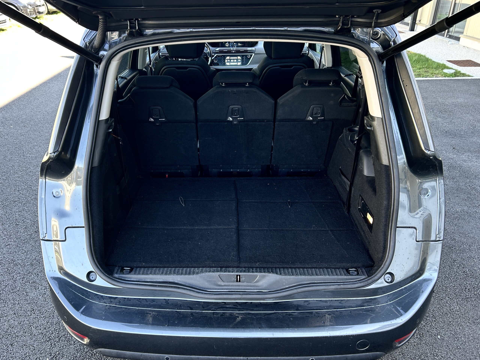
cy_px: 180
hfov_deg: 67.3
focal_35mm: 26
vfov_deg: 53.1
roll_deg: -0.9
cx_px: 240
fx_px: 361
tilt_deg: -27.2
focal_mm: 5.7
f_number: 1.5
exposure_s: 1/121
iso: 64
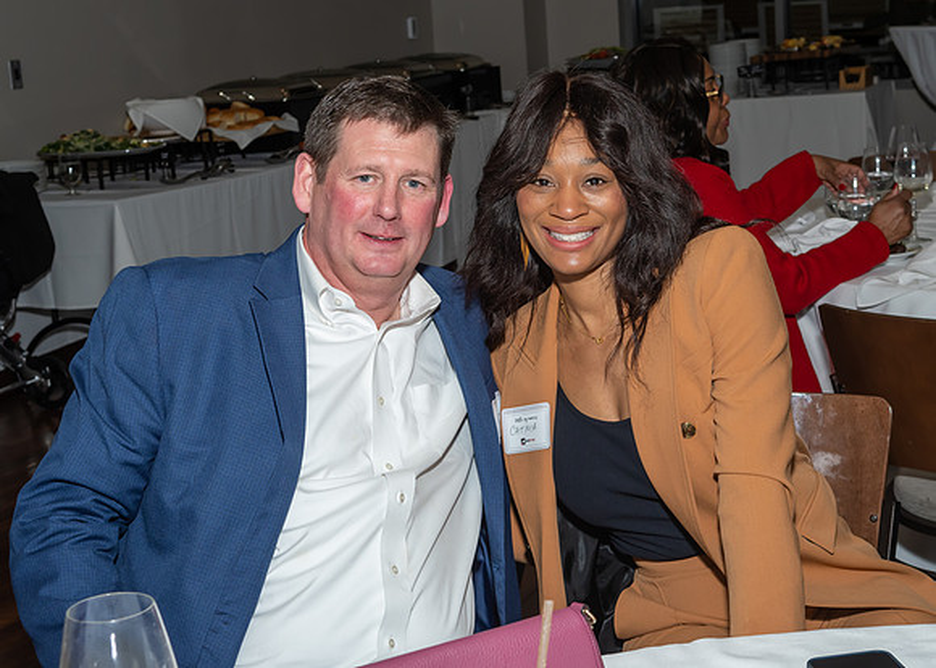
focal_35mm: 59
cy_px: 310
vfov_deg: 24.1
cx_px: 537
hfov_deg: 33.2
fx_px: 1565
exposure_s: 1/250
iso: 400
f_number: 7.1
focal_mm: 35
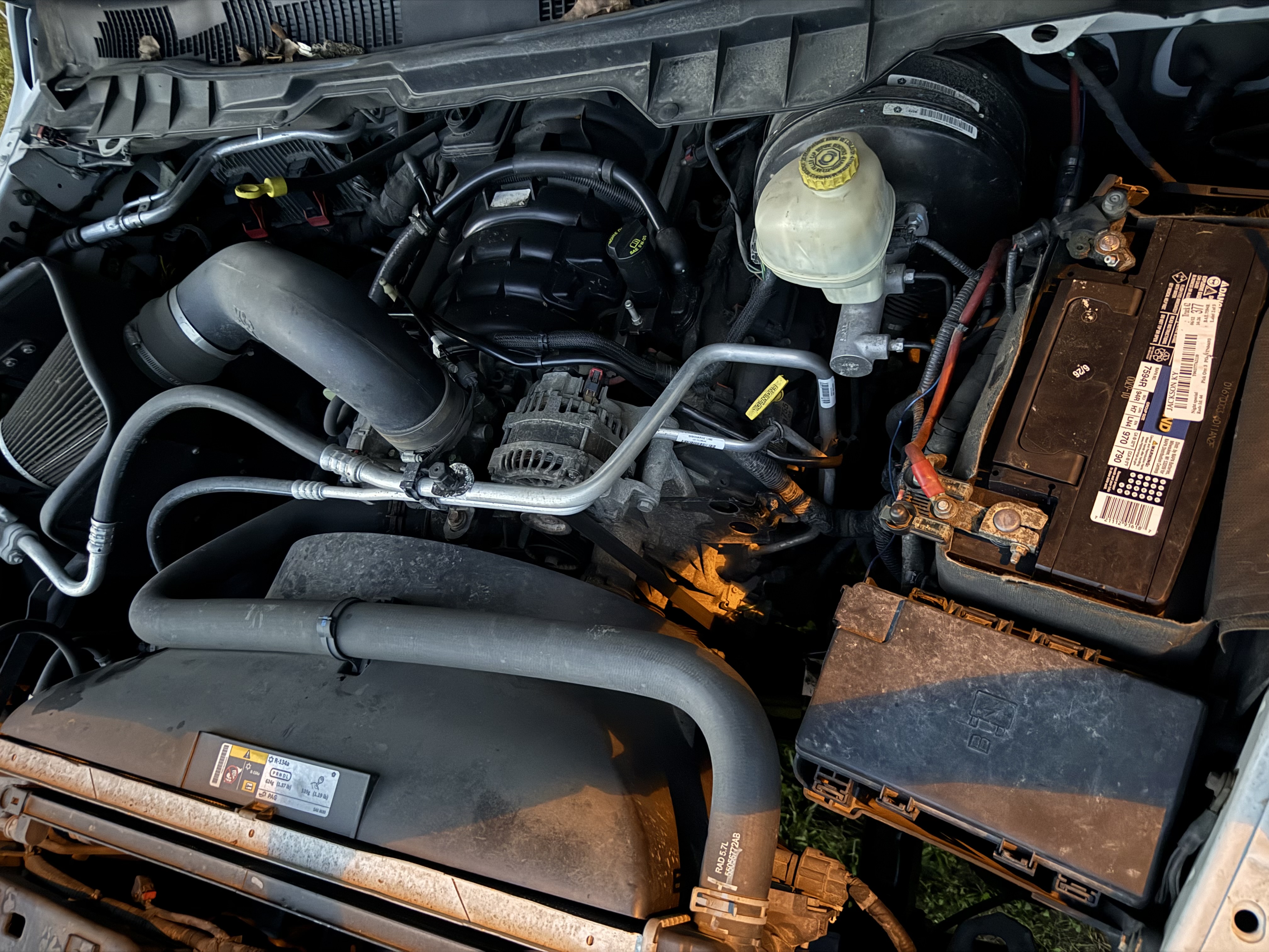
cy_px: 476
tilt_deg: -55.7
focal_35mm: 24
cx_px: 634
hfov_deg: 71.6
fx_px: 880
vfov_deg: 56.8
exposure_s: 1/9
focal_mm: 6.76
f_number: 1.78
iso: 2000
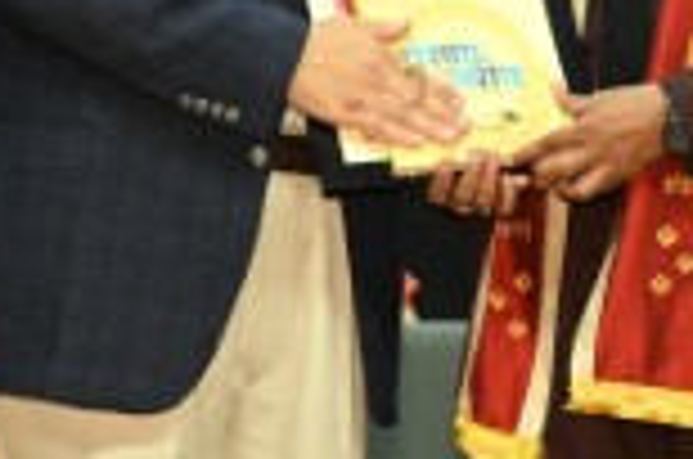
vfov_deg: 5.6
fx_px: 4687
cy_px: -9
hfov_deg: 8.5
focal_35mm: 244
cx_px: 335
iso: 1600
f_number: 5.6
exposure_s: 1/160
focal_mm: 52
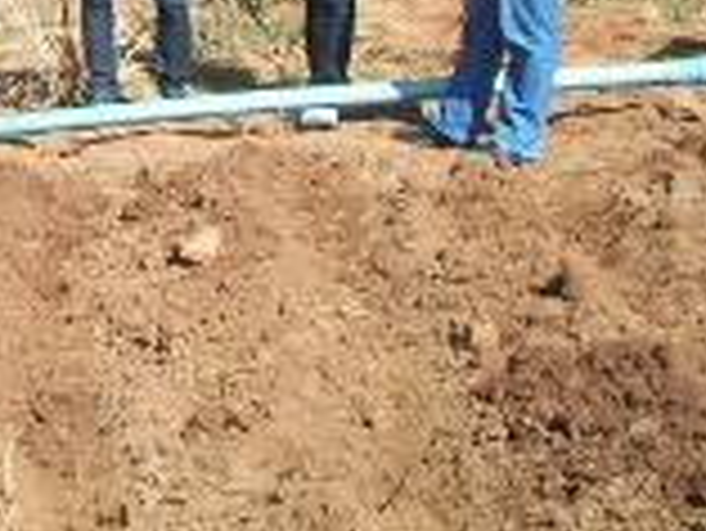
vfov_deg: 13.6
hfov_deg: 17.6
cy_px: -272
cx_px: -292
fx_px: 2082
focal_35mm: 102
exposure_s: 1/320
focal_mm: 5.7
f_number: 5.5
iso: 80
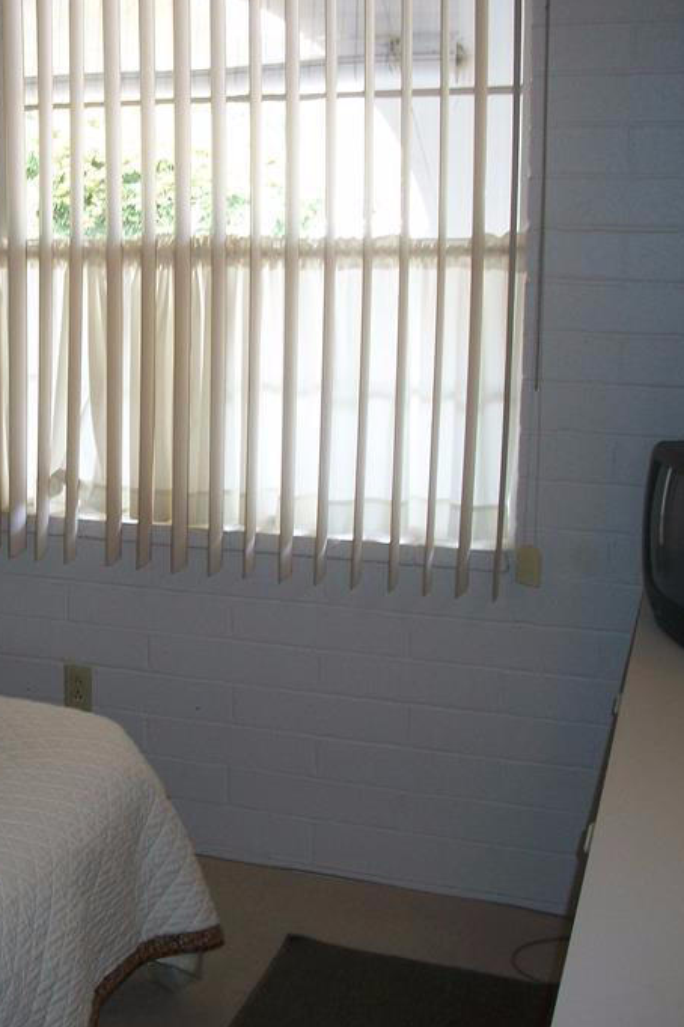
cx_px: 75
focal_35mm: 50
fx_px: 1426
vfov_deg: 39.6
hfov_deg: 26.1
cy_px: 476
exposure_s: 1/30
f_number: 2.9
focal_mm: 5.7
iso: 80
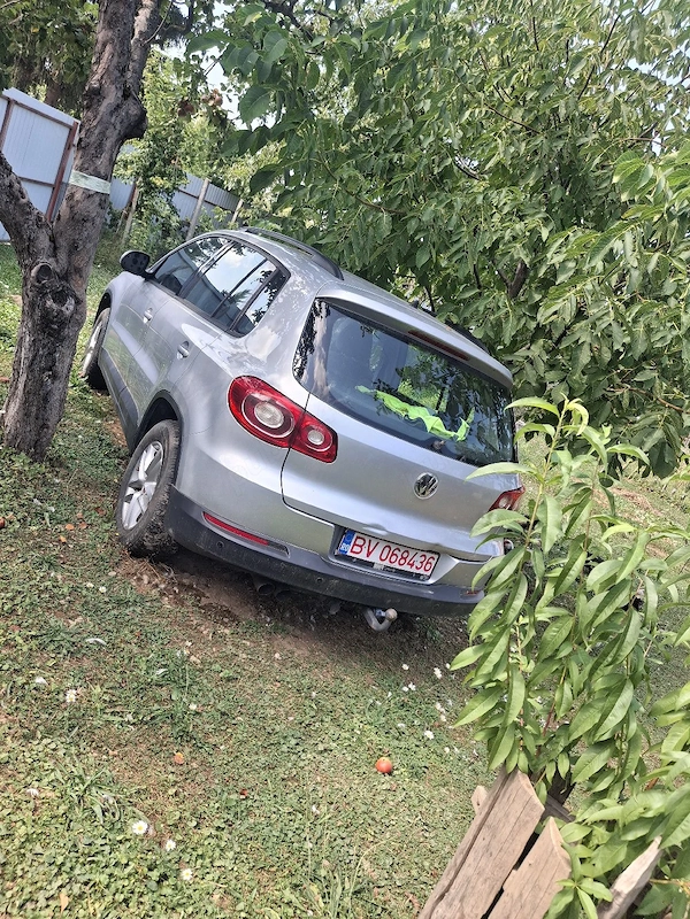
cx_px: 345
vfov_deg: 69.4
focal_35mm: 25
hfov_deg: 54.9
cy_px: 460
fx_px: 664
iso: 32
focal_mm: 4.69
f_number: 1.8
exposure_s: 1/345
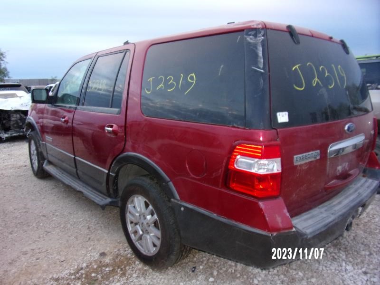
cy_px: 142
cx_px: 190
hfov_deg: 71.6
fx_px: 263
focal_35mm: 24
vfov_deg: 56.8
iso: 200
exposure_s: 1/34
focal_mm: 4.3
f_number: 3.3
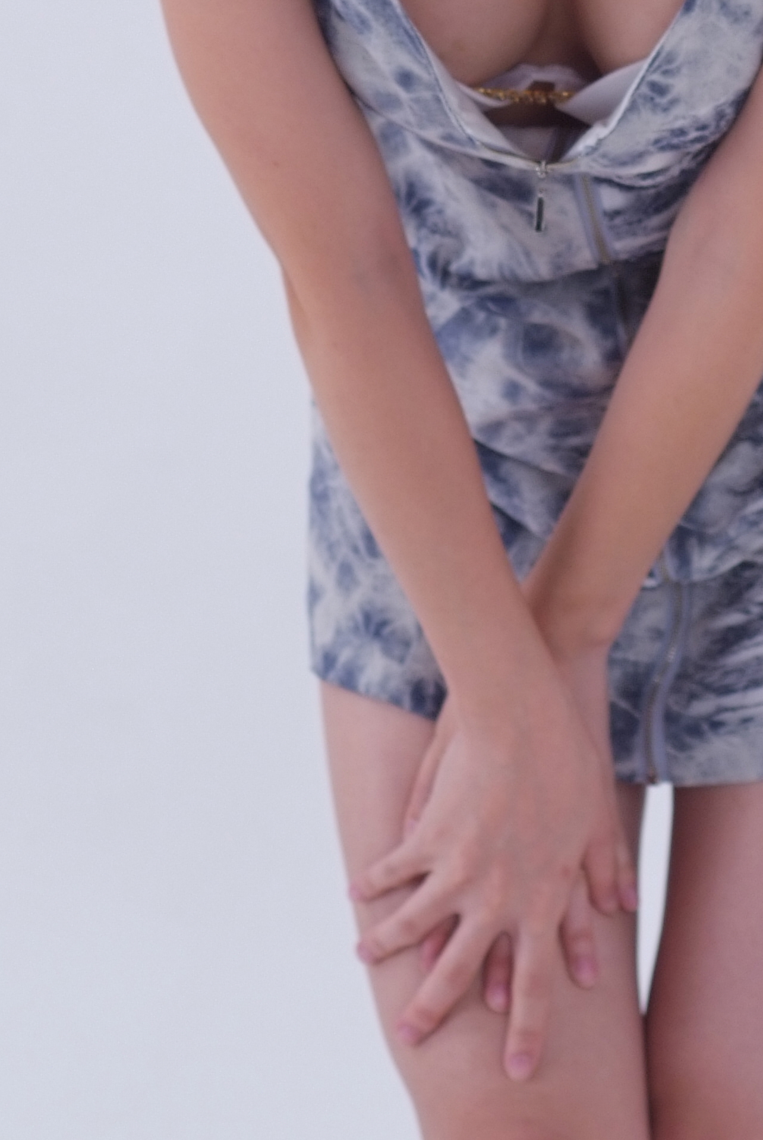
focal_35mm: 284
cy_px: 152
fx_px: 9002
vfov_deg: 7.2
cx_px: 409
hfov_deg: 4.9
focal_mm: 85
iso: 250
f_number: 4.5
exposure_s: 1/160
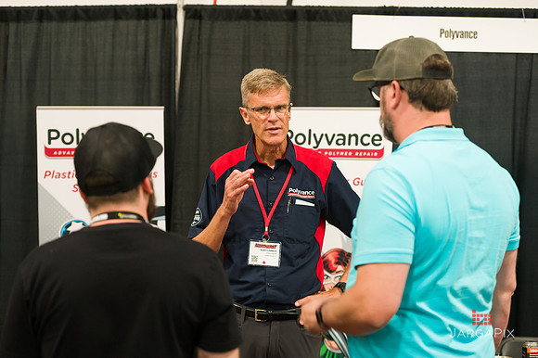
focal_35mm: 70
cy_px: 179
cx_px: 269
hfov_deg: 28.9
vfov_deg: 19.4
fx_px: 1045
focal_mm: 70
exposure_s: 1/125
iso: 2000
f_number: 3.2
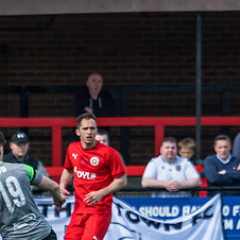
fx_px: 9727
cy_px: 269
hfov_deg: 1.4
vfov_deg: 1.4
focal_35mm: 1240
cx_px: 162
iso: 400
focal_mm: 280
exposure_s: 1/1600
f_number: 4
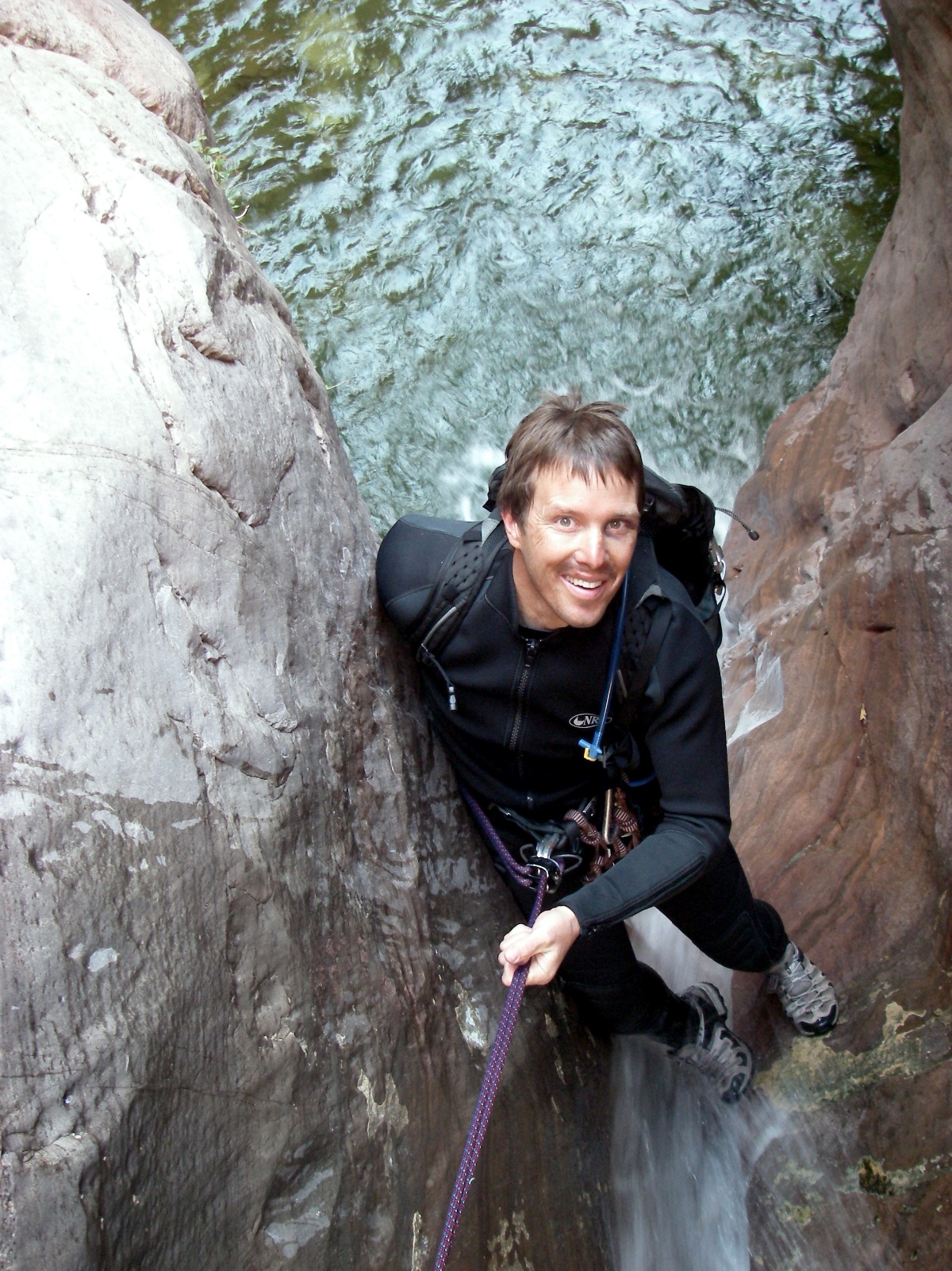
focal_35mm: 38
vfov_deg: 49.0
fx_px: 1394
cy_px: 636
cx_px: 476
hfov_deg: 37.7
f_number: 3.3
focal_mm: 6.3
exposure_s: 1/15
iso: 200
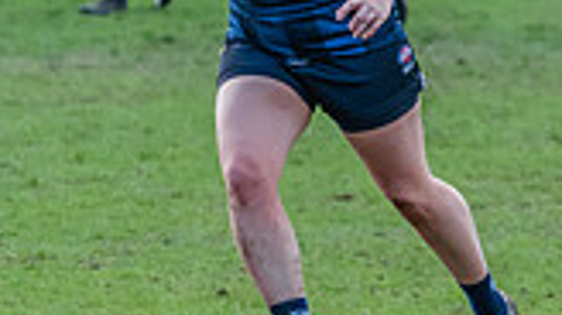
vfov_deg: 1.2
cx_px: 1290
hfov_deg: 2.1
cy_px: 66
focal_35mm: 1008
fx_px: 15011
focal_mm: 200
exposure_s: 1/1600
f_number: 5.3
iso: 1000
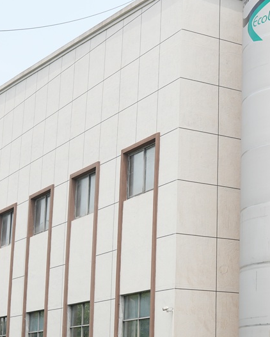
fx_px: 843
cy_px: 150
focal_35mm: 84
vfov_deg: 22.6
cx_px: 251
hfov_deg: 17.9
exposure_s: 1/400
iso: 100
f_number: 5
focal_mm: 25.1
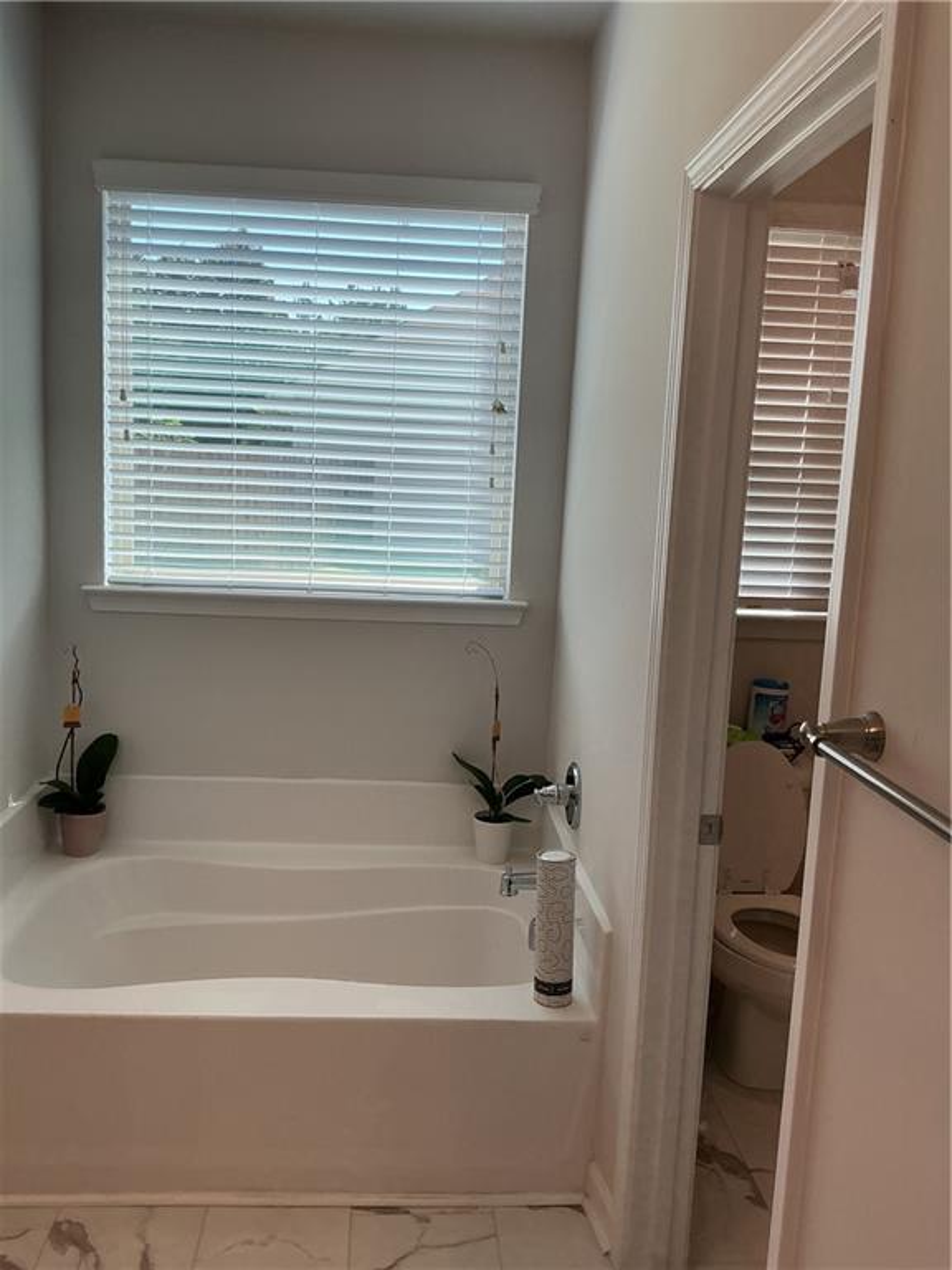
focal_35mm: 29
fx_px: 1063
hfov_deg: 48.2
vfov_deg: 61.7
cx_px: 476
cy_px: 635
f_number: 1.8
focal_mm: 3
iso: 20
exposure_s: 1/178
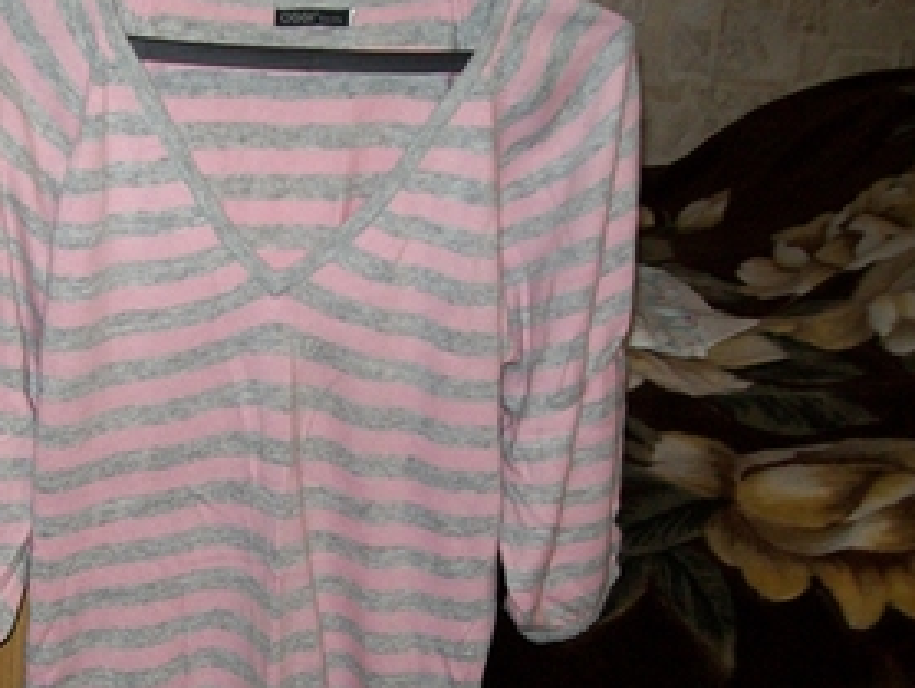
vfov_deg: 26.5
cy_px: 435
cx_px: 217
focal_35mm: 55
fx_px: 1455
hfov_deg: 34.1
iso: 160
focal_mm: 6.1
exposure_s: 1/60
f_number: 2.7
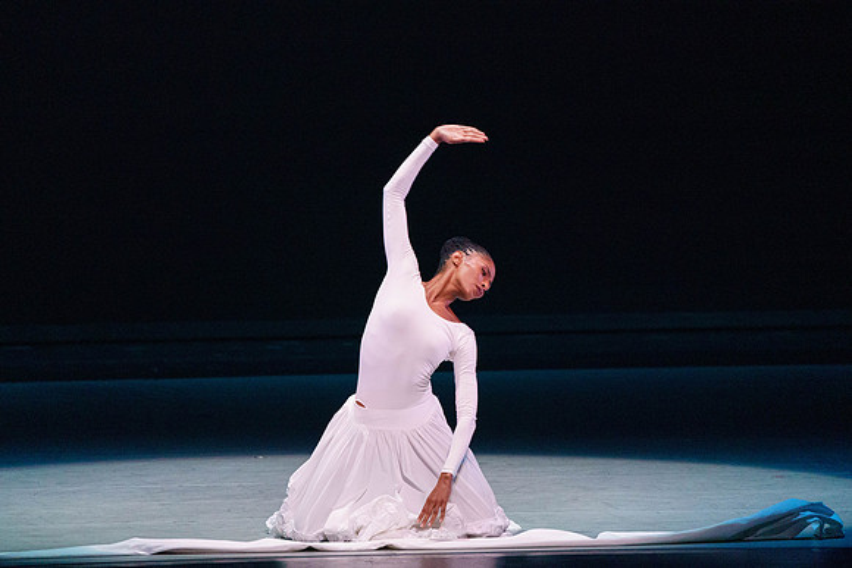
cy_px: 295
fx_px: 9826
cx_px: 410
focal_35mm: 415
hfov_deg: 5.0
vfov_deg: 3.3
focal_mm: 400
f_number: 6.3
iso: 5000
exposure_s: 1/400
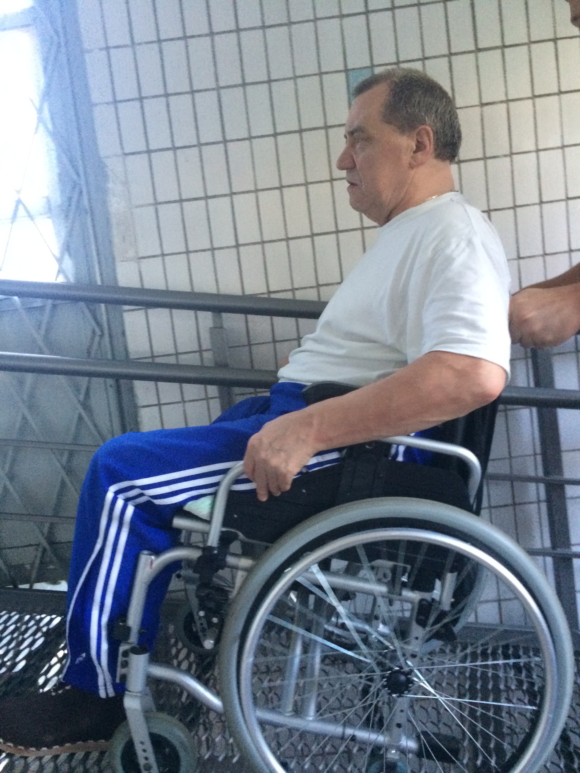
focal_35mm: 29
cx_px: 290
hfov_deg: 48.2
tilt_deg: -6.2
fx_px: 648
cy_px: 386
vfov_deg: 61.7
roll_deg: +8.3
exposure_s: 1/30
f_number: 2.2
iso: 320
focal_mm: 4.15
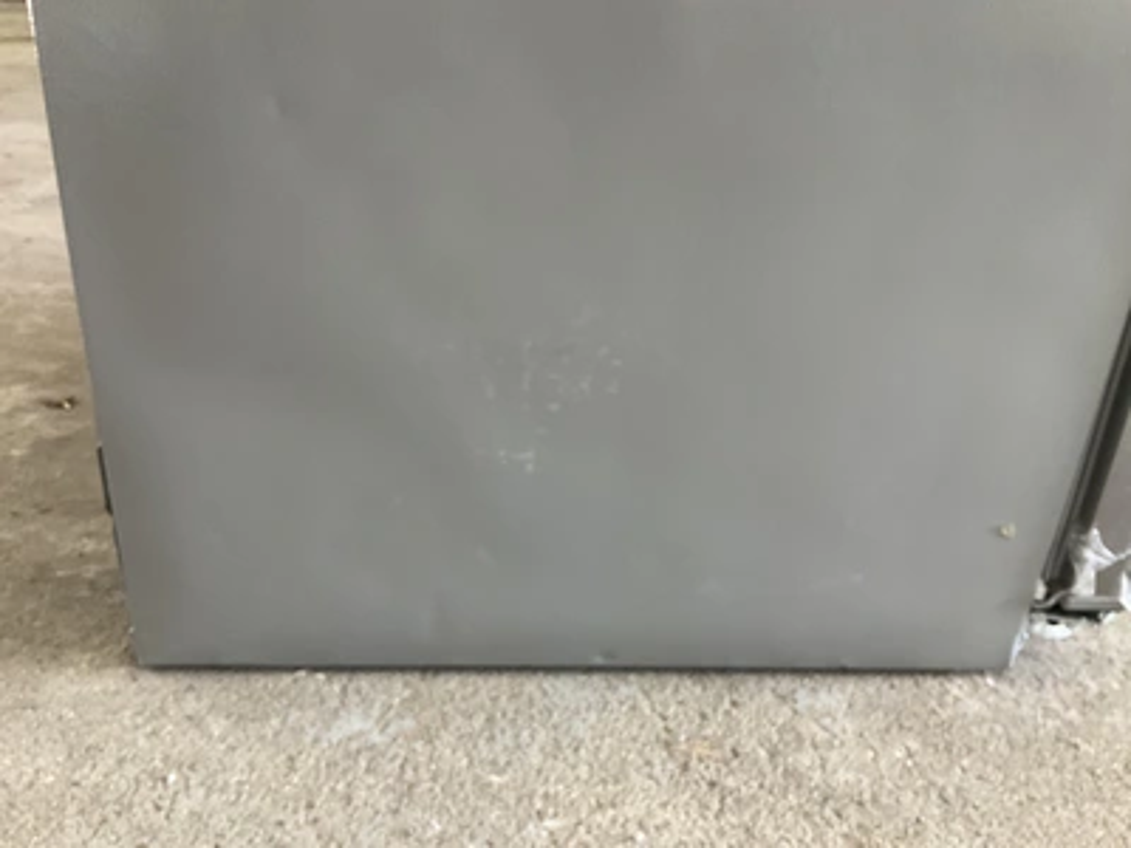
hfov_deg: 61.7
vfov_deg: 48.2
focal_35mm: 29
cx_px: 566
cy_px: 424
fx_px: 948
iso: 125
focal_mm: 3
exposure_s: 1/60
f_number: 1.8
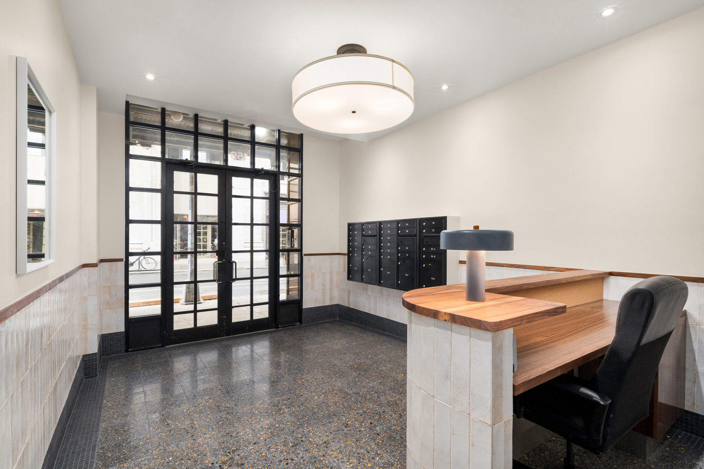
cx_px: 352
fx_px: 313
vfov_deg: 73.7
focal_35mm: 16
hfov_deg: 96.7
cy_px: 234
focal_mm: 16
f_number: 14
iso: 1250
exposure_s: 1/15
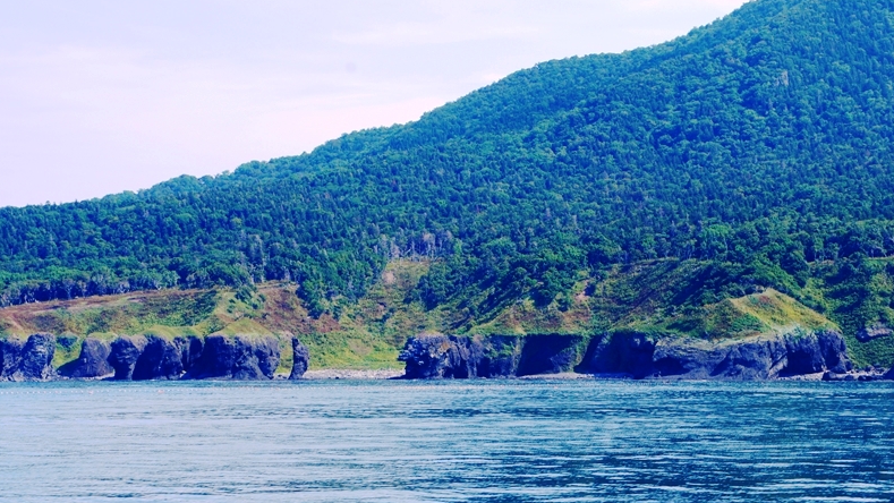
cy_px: 239
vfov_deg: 13.8
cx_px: 443
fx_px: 2075
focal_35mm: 88
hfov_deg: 24.3
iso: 200
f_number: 13
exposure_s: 1/160
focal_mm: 55
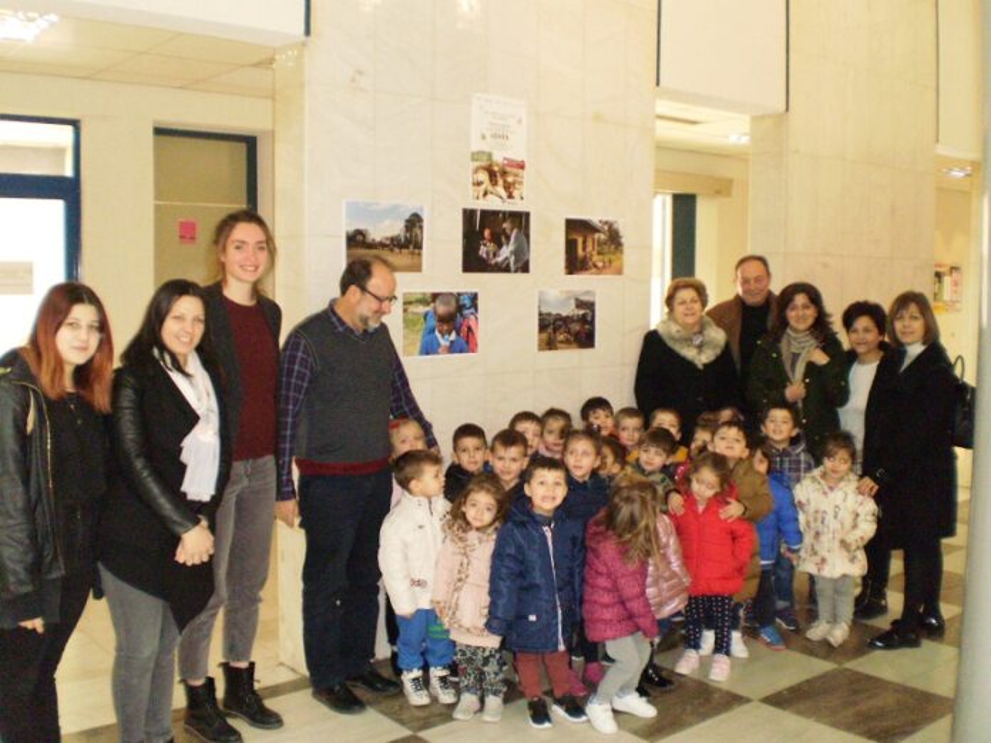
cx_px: 496
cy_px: 372
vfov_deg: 39.7
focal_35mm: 36
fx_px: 1031
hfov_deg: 51.4
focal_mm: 6.3
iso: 640
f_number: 3.1
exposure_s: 1/30
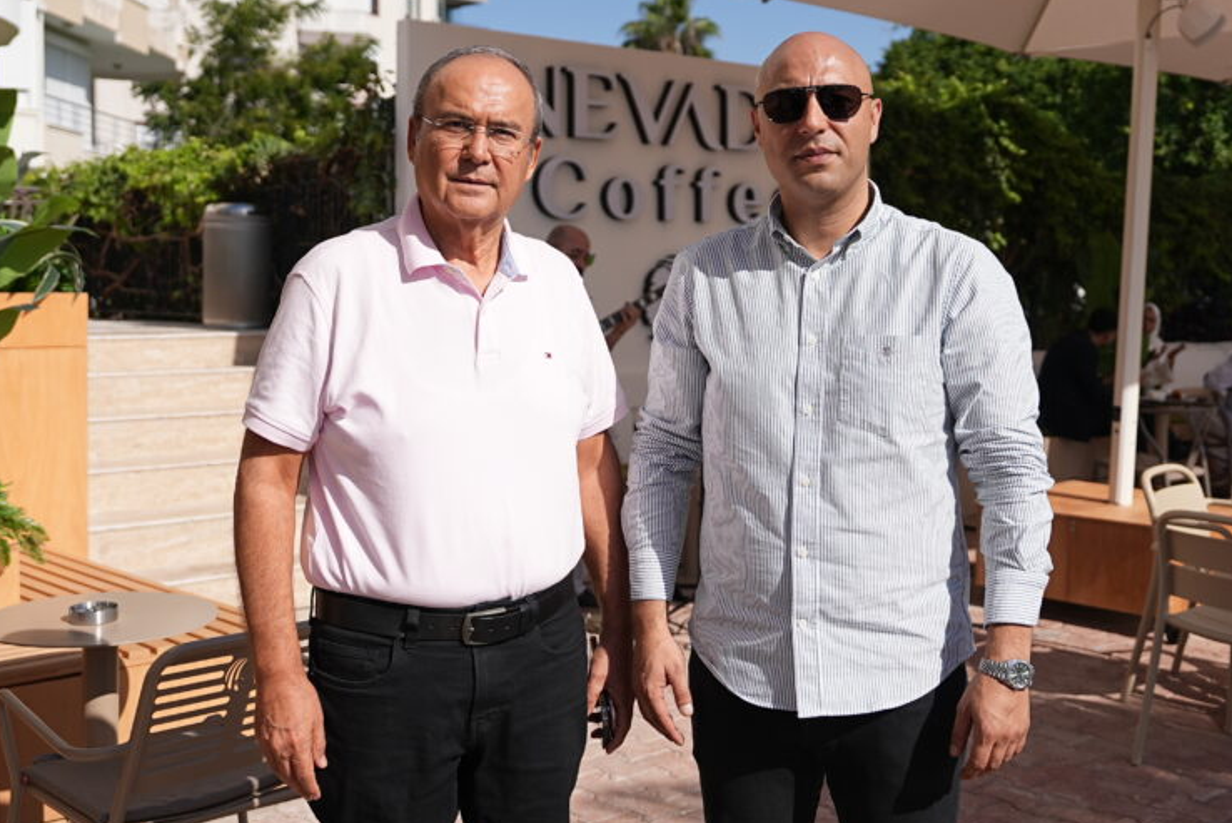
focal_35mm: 43
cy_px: 309
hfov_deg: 45.4
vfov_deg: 31.1
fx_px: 1472
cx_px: 674
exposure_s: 1/3200
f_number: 2.8
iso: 125
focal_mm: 31
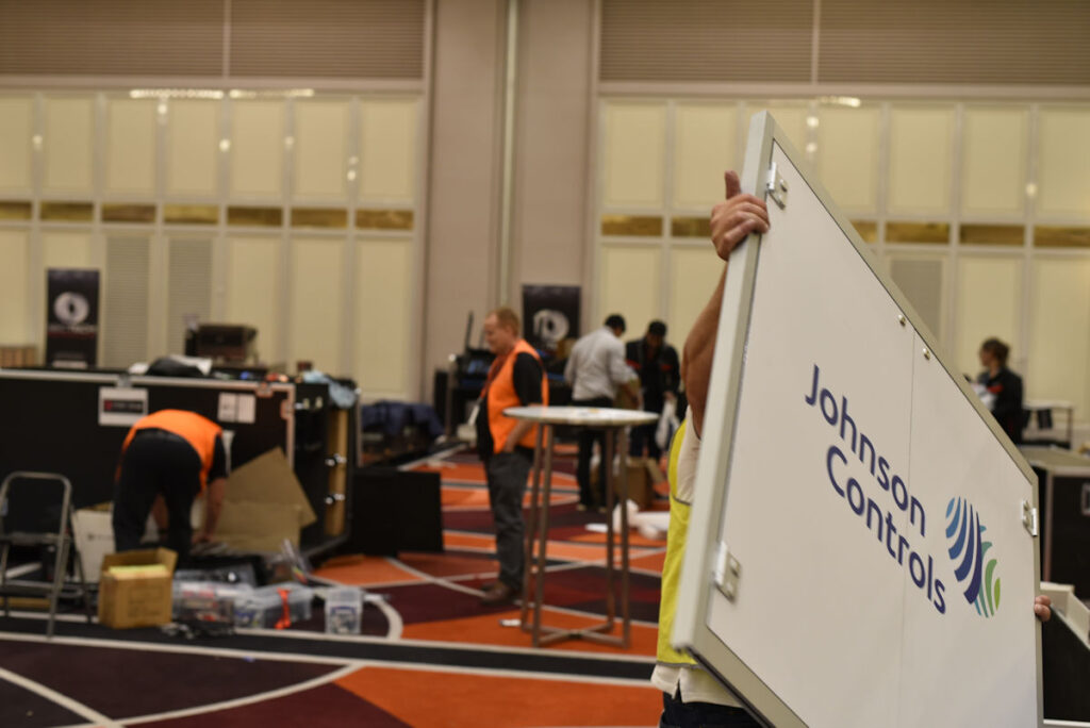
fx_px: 1515
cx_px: 545
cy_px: 364
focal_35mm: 50
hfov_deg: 39.6
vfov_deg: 27.0
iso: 800
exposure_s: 1/60
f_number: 4
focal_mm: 50
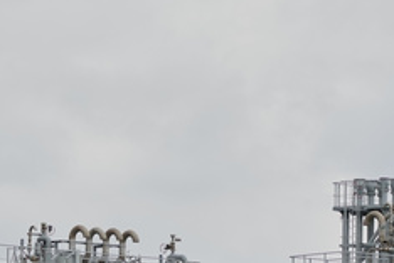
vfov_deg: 3.1
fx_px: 4793
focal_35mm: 438
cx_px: -29
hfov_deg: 4.7
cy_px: 349
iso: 400
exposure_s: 1/1000
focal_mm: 100
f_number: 4.5
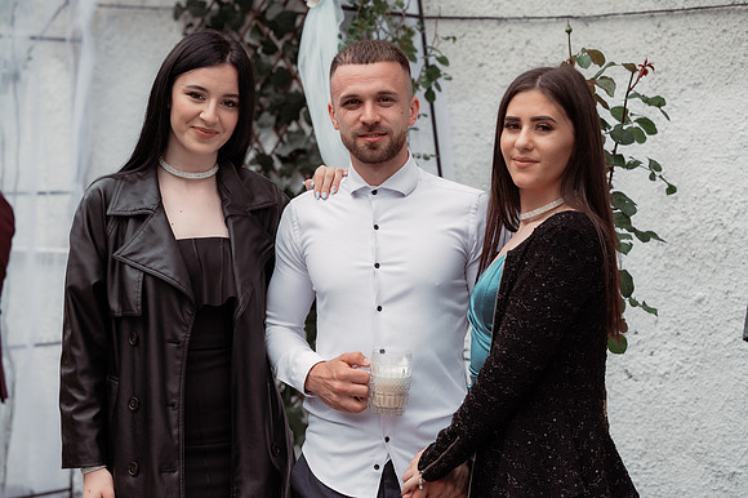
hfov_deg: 23.9
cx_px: 374
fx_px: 1765
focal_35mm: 85
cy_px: 249
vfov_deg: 16.1
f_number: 3.5
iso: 320
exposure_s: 1/1250
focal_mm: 85
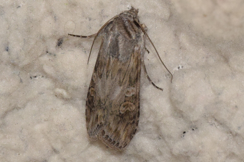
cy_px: 81
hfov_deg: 11.2
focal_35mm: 183
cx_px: 122
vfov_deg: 7.5
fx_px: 1240
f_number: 16
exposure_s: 1/160
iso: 1250
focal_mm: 122
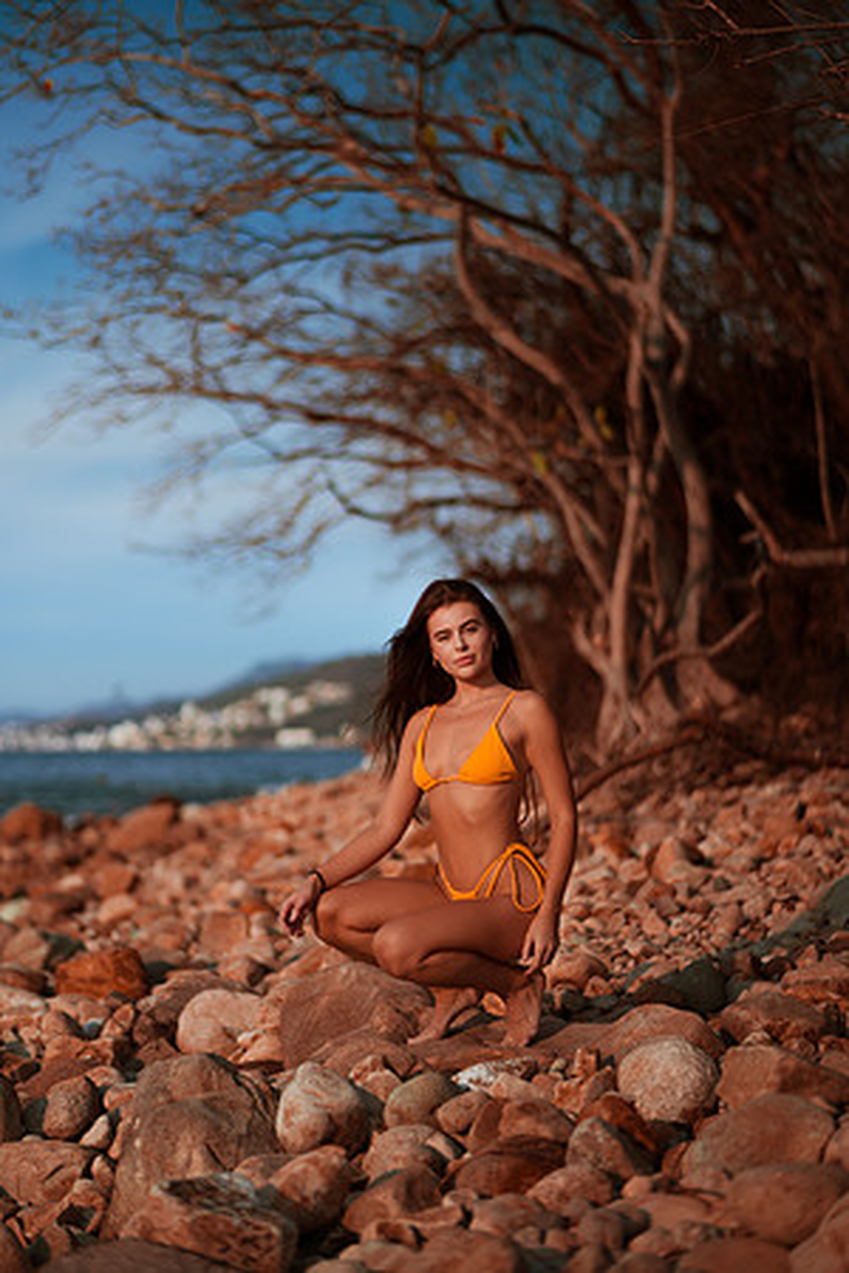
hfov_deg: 23.4
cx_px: 424
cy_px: 636
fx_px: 2052
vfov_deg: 34.5
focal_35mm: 58
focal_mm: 58
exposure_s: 1/8000
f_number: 1.6
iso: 50
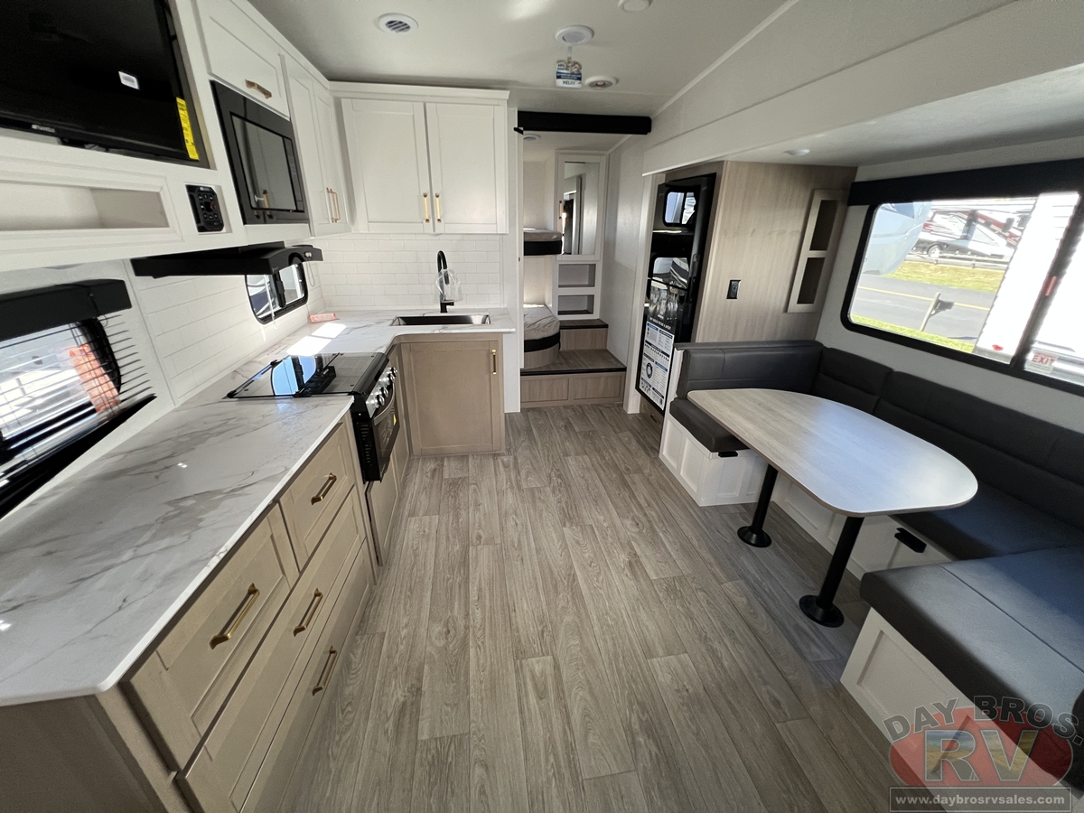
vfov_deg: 89.9
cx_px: 542
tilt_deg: -24.6
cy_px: 406
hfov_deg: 106.2
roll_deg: -0.2
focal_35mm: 13
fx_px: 407
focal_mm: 1.57
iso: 250
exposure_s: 1/99
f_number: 1.8
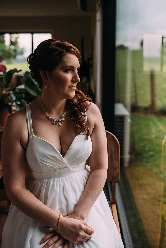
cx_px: 83
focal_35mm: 35
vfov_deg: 54.4
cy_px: 124
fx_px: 242
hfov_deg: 37.9
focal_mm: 35
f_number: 2.5
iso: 400
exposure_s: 1/1250
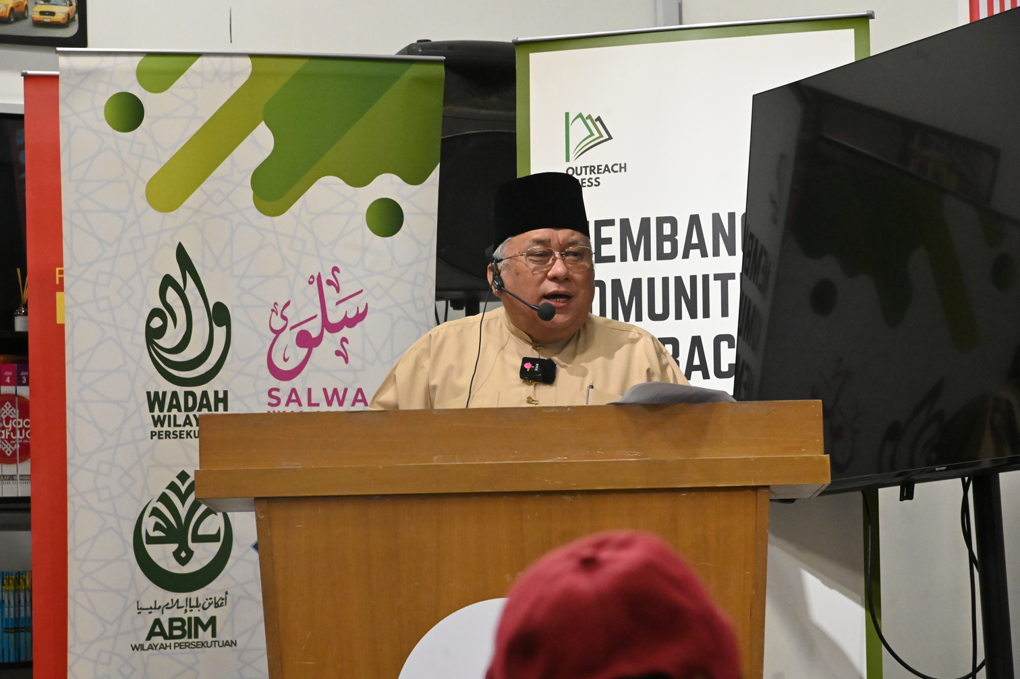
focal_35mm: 120
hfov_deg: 17.1
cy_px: 340
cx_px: 510
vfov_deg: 11.4
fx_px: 3398
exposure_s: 1/320
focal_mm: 120
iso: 16000
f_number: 9
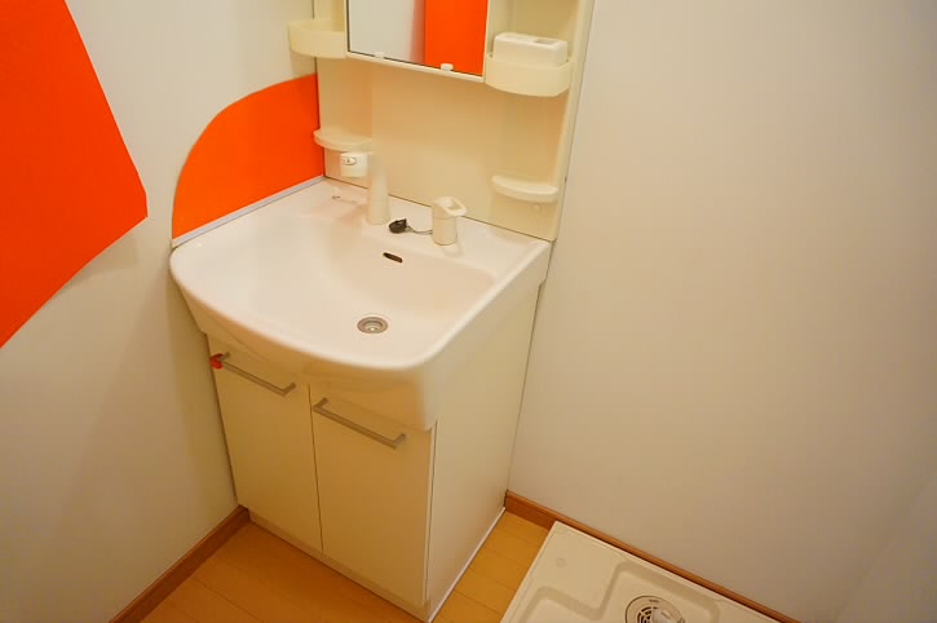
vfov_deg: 53.0
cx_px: 468
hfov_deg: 73.8
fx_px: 624
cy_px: 312
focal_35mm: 24
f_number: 3.5
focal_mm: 16
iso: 3200
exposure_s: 1/80
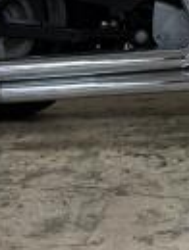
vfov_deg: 13.9
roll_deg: +0.2
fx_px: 936
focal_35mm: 129
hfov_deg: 11.3
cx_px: 228
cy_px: -173
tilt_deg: -7.4
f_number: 1.8
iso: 100
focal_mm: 3
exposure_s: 1/60
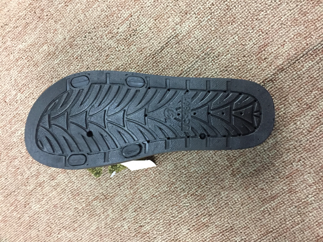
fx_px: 271
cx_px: 162
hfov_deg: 61.7
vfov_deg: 48.2
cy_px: 121
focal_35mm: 29
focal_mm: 4.15
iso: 250
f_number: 2.2
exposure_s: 1/17
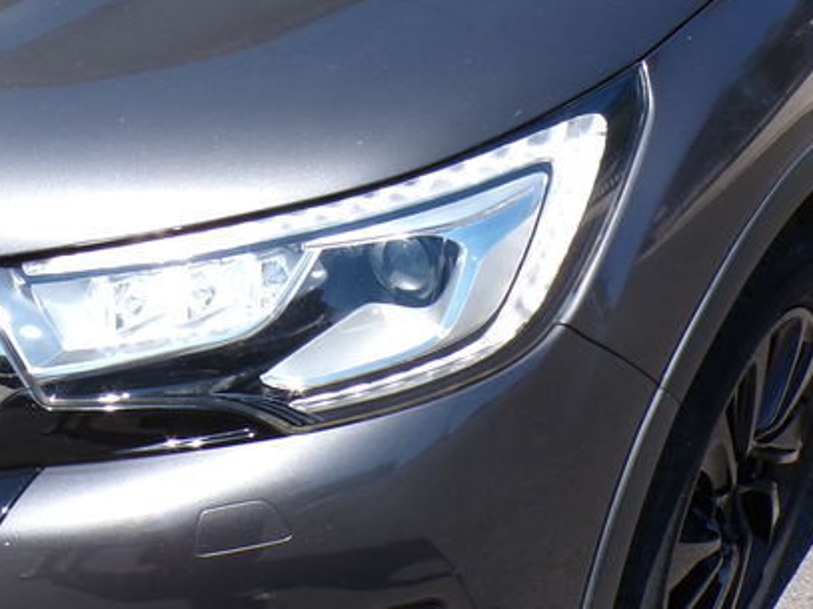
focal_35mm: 59
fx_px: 1385
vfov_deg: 24.7
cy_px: 192
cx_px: 364
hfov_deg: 32.7
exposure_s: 1/420
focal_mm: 4.3
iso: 100
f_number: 4.4
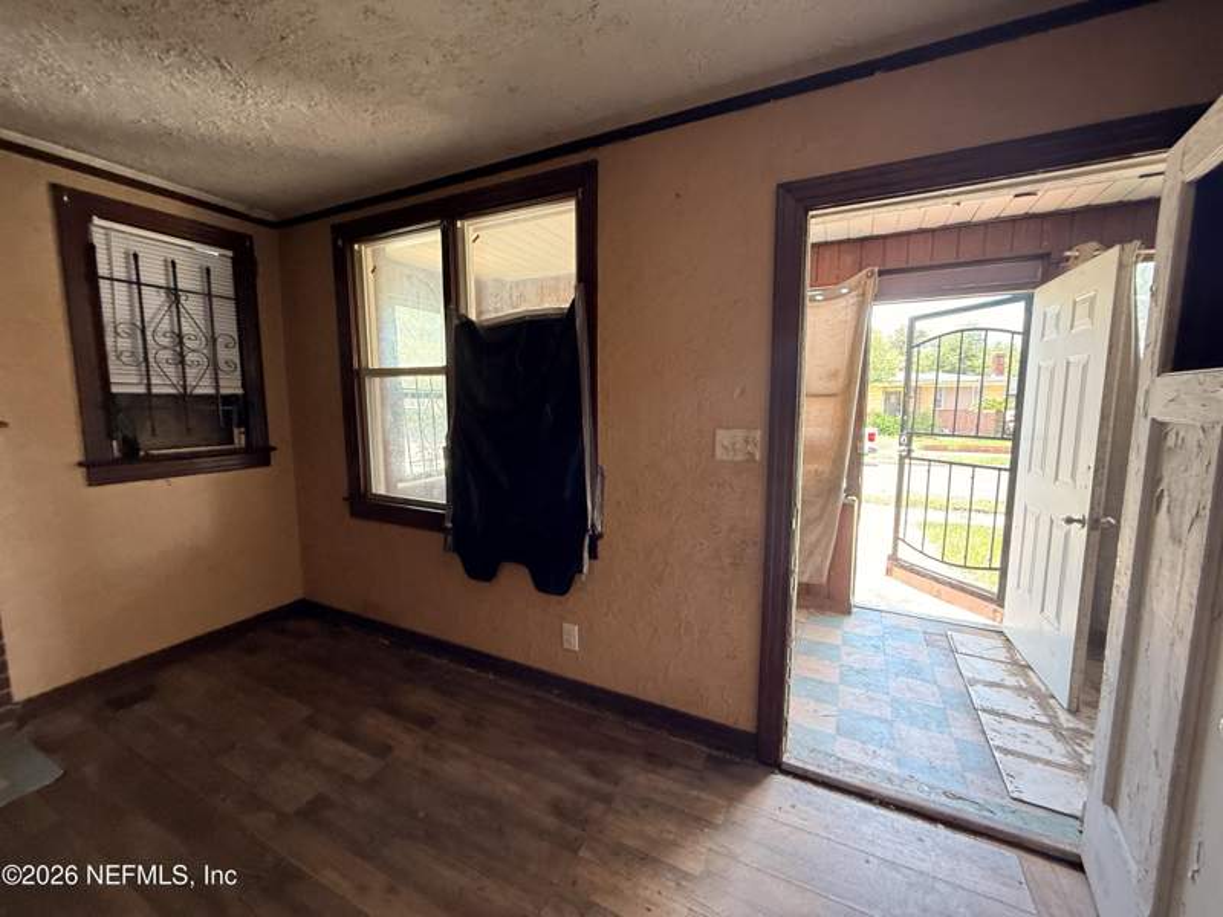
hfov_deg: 102.1
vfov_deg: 85.7
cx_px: 612
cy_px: 458
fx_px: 495
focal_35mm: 14
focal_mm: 2.22
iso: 400
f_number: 2.2
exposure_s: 1/60
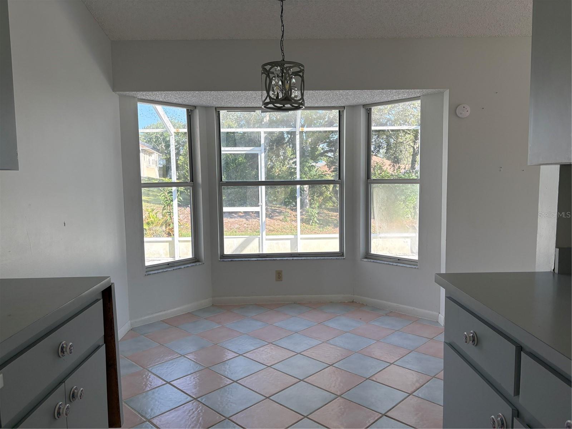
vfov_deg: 53.1
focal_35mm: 26
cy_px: 214
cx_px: 286
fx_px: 430
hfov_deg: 67.3
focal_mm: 5.96
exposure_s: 1/478
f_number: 1.6
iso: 64
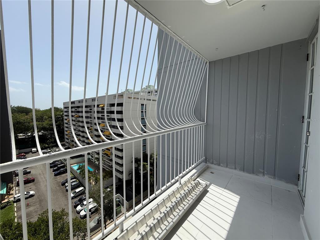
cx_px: 160
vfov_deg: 85.7
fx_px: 129
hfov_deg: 102.1
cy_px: 120
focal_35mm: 14
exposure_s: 1/1901
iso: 50
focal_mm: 2.22
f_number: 2.2
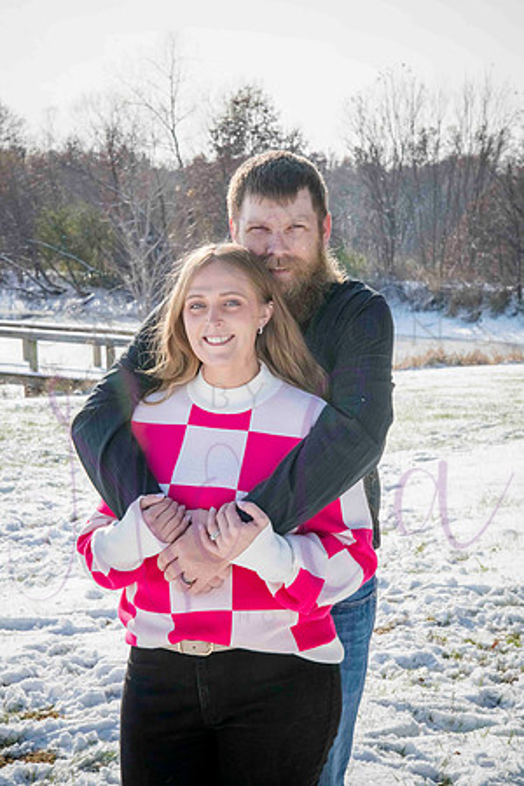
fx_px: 1747
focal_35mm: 80
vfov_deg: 25.4
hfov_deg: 17.1
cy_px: 393
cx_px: 262
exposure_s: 1/1000
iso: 800
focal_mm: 80
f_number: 18
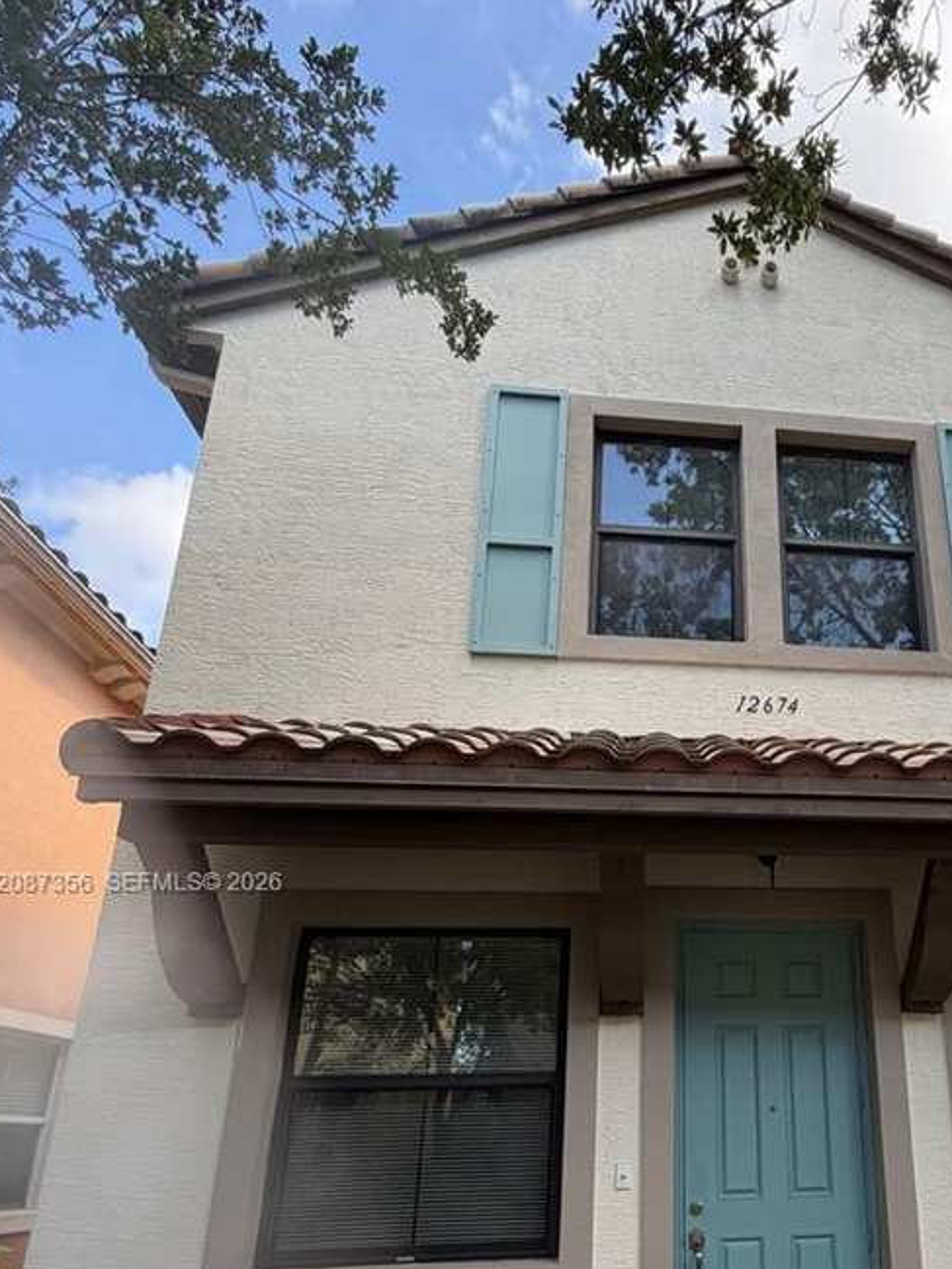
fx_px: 843
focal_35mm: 23
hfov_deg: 55.3
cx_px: 743
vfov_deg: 70.9
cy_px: 884
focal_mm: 2.22
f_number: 2.2
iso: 64
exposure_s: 1/430
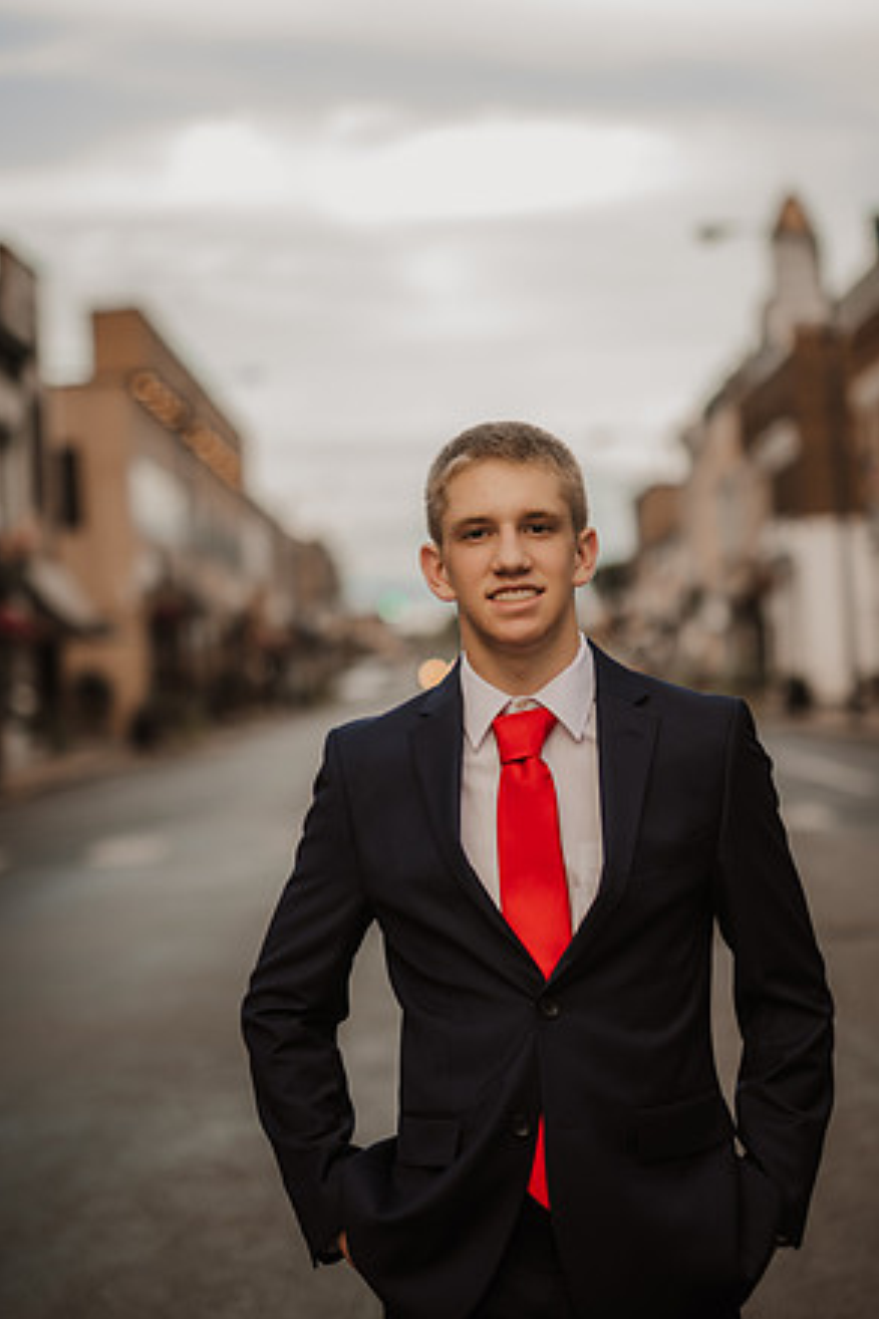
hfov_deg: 17.7
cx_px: 446
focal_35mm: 77
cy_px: 675
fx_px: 2820
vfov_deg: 26.3
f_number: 1.4
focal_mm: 50
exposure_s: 1/320
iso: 100
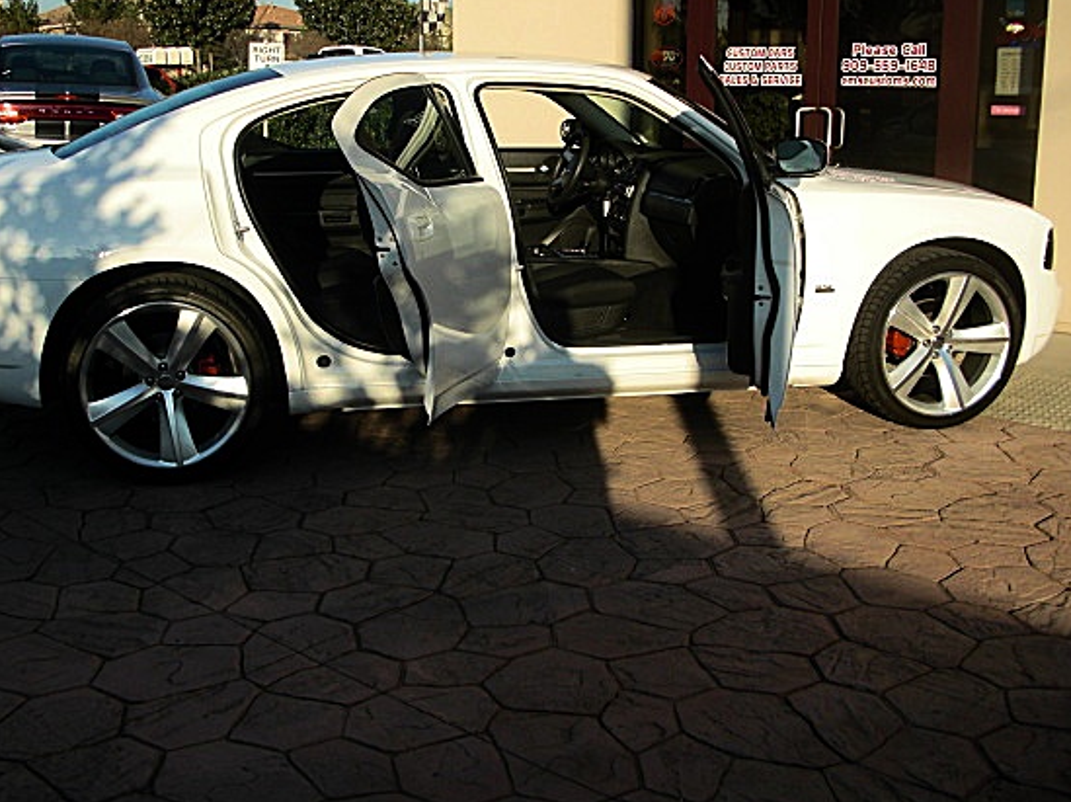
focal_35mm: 42
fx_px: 1299
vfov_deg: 34.3
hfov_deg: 44.7
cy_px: 353
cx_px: 464
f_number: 2.8
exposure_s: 1/1000
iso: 50
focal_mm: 6.3
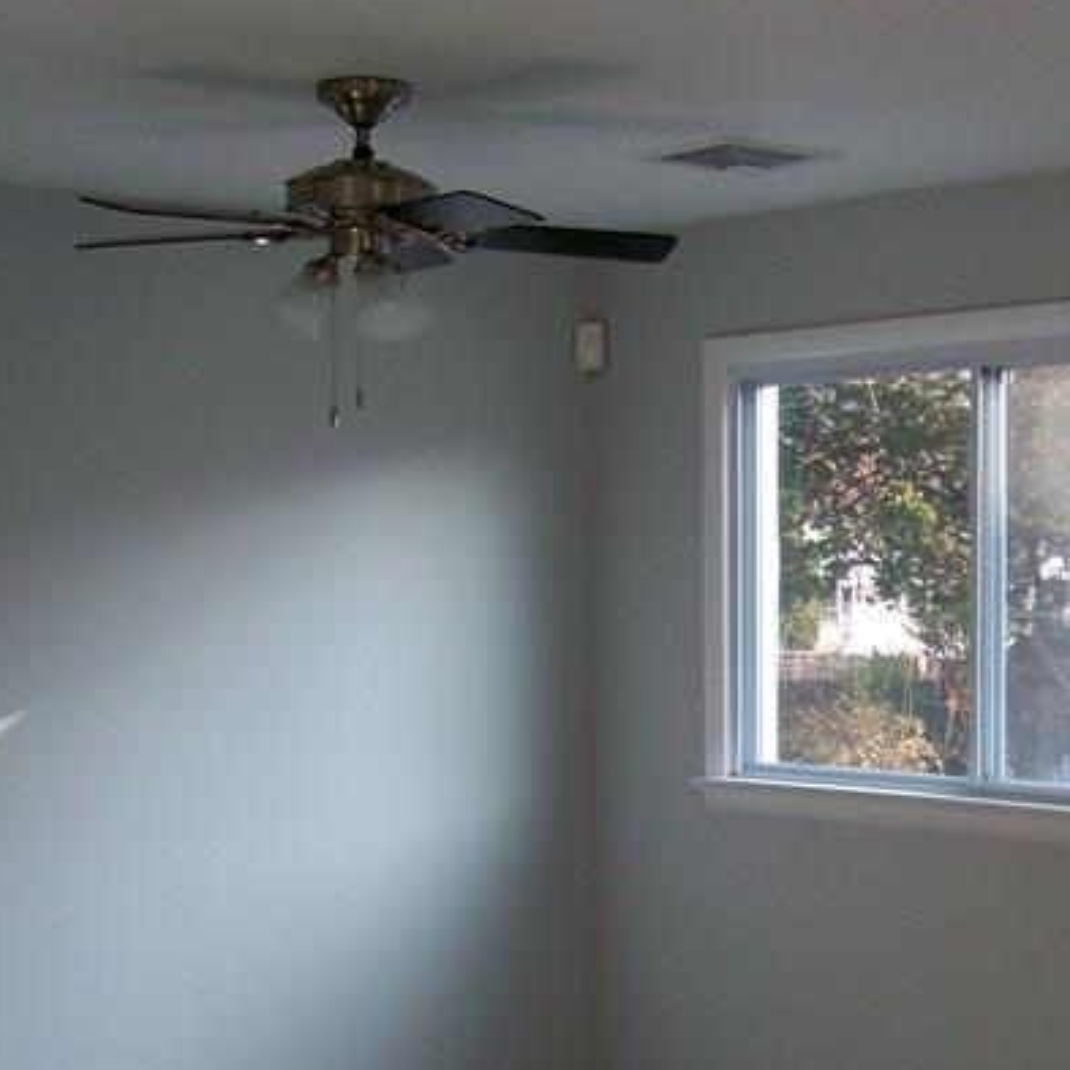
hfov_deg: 22.2
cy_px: 863
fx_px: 2658
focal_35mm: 76
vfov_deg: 22.4
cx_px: 988
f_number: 2.8
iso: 64
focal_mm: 5.85
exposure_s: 1/80
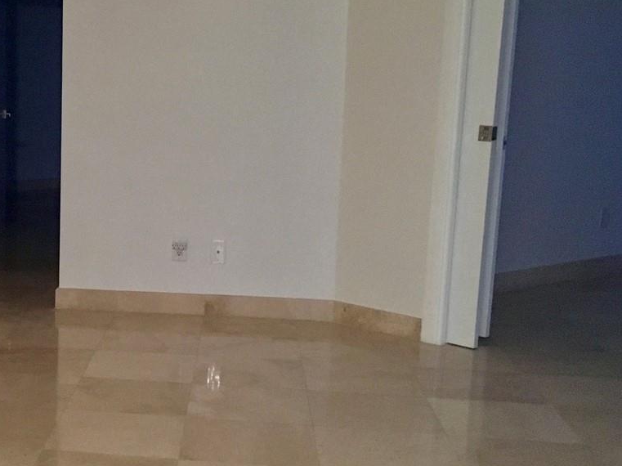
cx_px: 34
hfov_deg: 30.0
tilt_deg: -10.9
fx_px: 1096
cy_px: 278
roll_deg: +1.1
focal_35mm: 61
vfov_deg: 24.0
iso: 250
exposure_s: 1/15
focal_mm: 4.15
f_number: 2.2
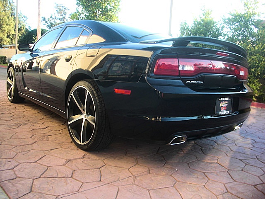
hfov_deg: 51.4
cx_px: 132
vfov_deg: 39.7
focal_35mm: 36
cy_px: 100
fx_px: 276
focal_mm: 6.3
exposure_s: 1/80
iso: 50
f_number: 2.8
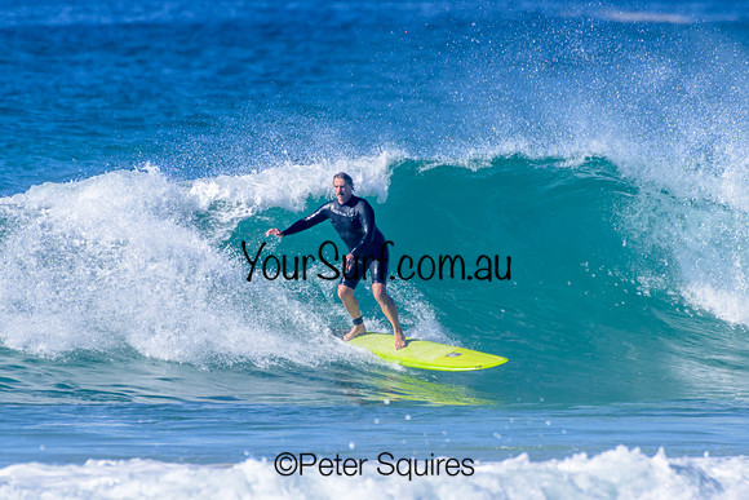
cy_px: 250
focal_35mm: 1000
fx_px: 20809
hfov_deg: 2.1
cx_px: 374
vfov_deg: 1.4
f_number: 11
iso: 1000
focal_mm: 1000
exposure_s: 1/2000
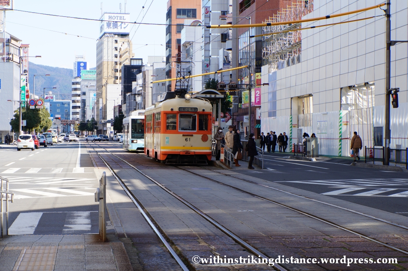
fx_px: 934
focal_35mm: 82
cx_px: 204
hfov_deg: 24.6
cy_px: 136
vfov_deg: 16.5
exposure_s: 1/125
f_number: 10
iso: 200
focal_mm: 55
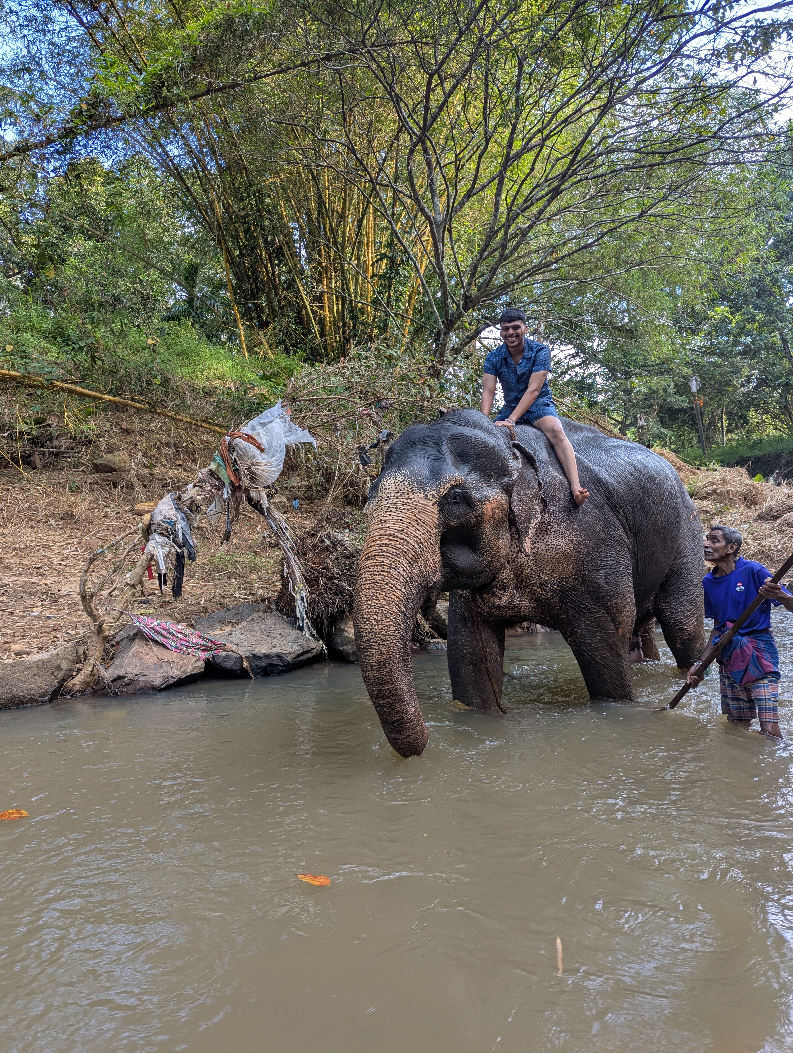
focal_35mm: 24
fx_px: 731
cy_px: 526
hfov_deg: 56.9
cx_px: 396
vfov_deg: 71.5
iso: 42
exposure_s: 1/155
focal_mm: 6.81
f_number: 1.85
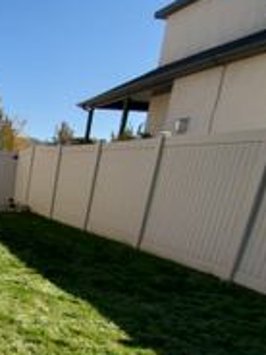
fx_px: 348
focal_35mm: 34
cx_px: -67
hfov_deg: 32.8
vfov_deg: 48.3
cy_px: 320
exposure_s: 1/894
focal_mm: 1.8
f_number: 2.2
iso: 50
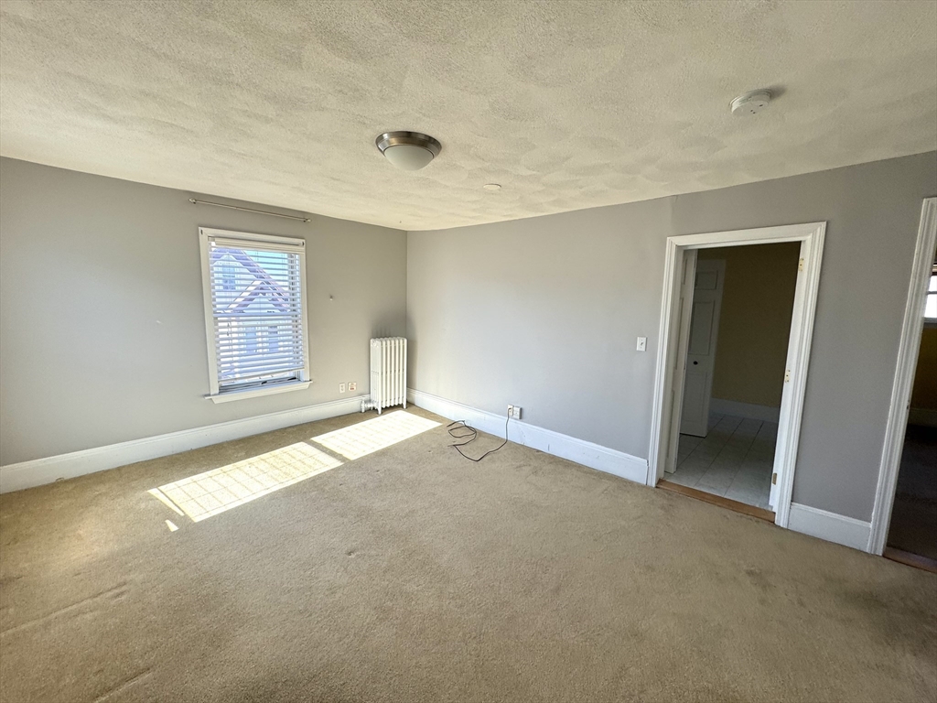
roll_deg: -1.1
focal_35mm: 14
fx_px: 379
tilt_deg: -5.8
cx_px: 468
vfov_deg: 85.7
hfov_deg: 102.1
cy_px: 352
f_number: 2.2
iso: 40
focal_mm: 2.22
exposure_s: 1/161
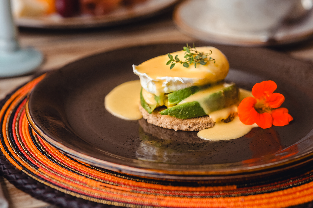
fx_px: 965
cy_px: 77
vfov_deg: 12.3
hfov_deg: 18.4
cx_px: 170
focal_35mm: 111
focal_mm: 85
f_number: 3.5
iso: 160
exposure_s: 1/640
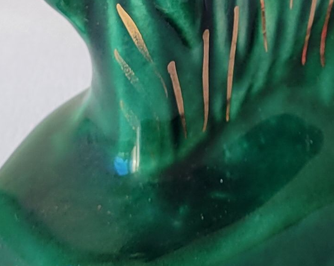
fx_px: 1413
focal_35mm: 143
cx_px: 189
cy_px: -168
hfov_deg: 13.5
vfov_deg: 10.3
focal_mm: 5.4
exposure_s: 1/100
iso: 64
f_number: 1.8
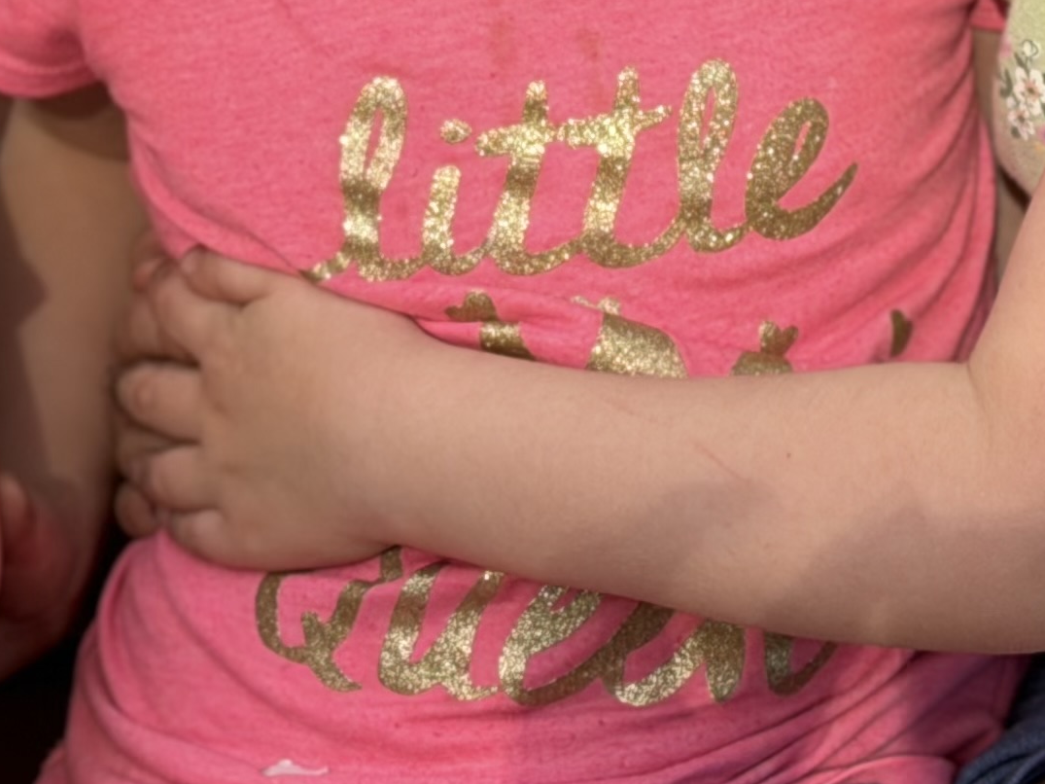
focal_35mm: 180
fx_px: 5433
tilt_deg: -5.2
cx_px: 378
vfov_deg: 8.1
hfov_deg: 11.0
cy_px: -263
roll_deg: +0.5
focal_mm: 6.76
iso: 64
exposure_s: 1/1513
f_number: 1.78
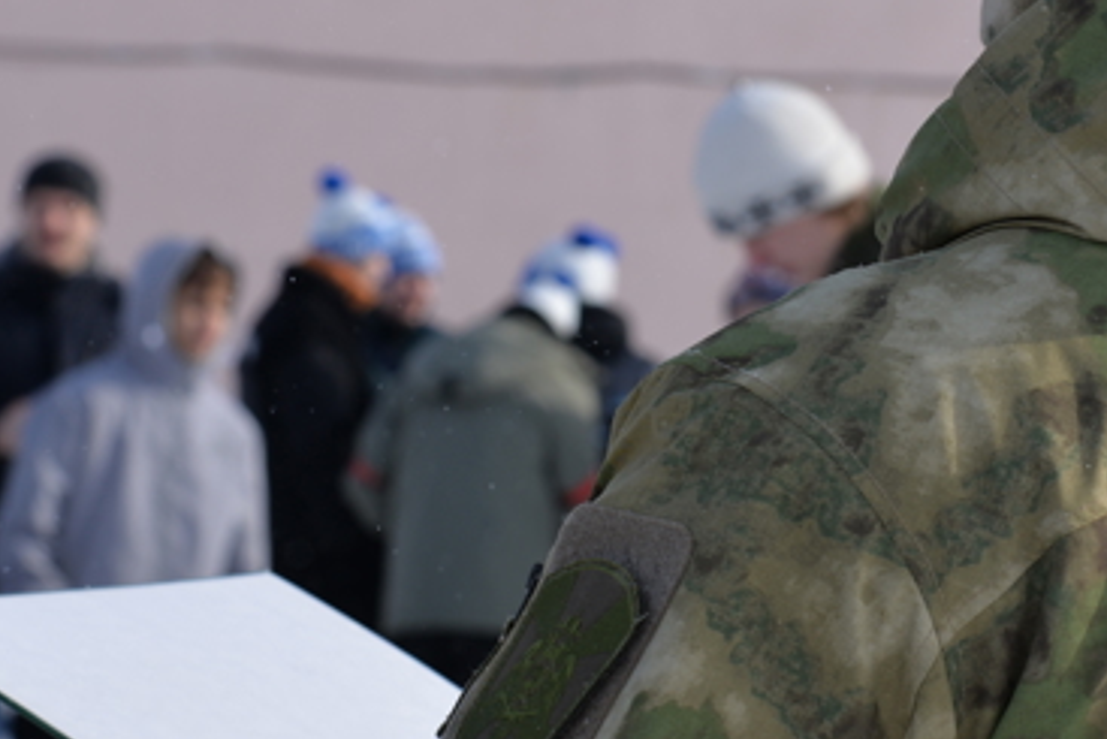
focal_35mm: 159
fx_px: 4891
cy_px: 404
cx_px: 852
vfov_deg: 8.6
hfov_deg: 12.9
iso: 200
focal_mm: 78
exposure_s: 1/640
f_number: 6.3
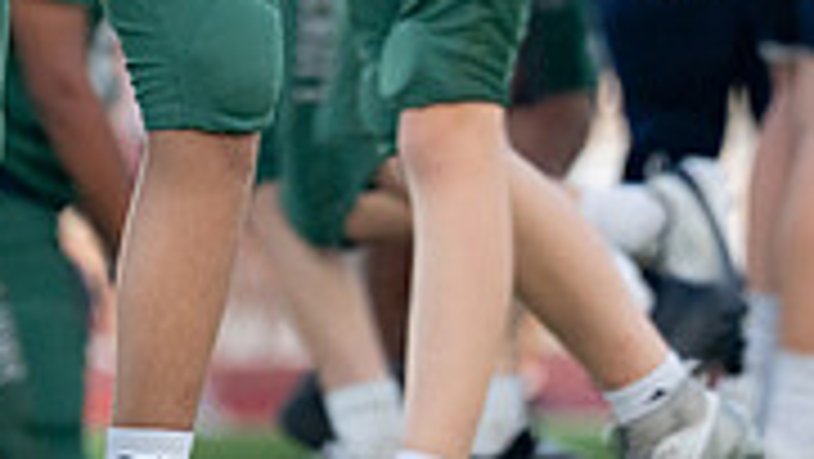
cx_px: 149
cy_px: -659
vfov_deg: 1.4
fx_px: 18894
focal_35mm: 875
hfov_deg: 2.5
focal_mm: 200
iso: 1000
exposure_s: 1/2500
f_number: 2.8
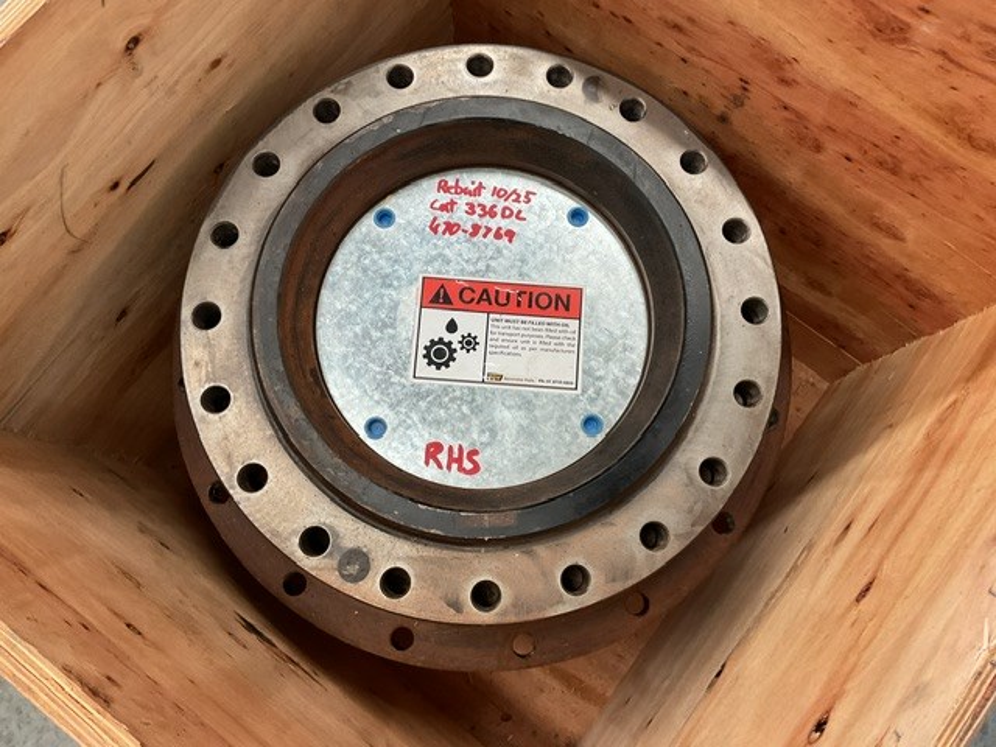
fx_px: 834
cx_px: 498
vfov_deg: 48.2
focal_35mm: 29
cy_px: 374
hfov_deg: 61.7
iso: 80
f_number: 1.8
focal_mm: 3
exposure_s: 1/60
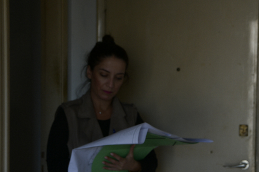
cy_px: 103
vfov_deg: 14.7
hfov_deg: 21.9
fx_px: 669
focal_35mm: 93
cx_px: 156
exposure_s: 1/40
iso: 100
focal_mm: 50
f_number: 6.3
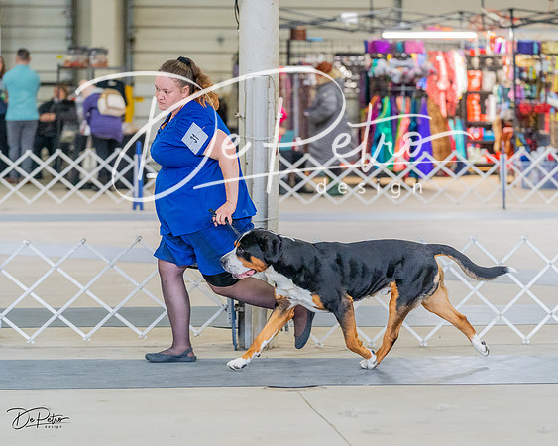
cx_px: 279
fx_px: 2603
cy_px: 223
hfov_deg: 12.2
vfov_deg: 9.8
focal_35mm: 158
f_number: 3.5
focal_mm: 140
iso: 6400
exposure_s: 1/400
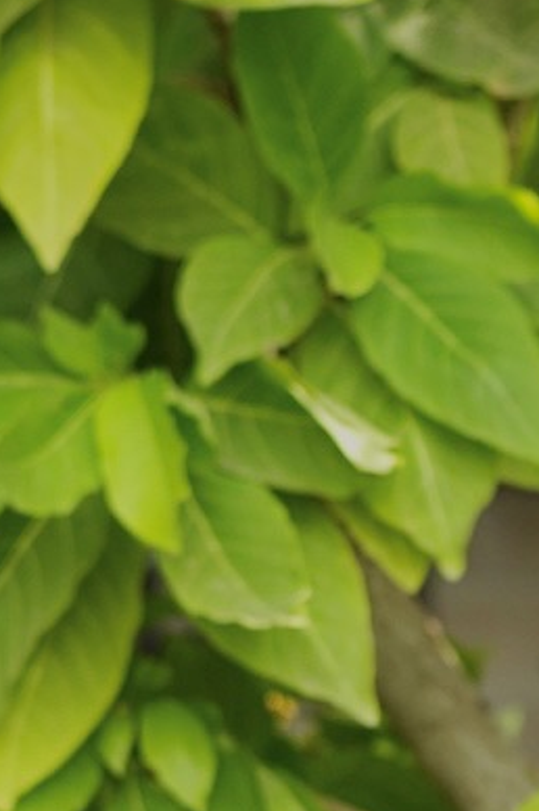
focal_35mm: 217
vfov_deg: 9.0
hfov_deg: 6.2
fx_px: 4882
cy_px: 1522
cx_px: 882
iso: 200
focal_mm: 35
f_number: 2
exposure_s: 1/160
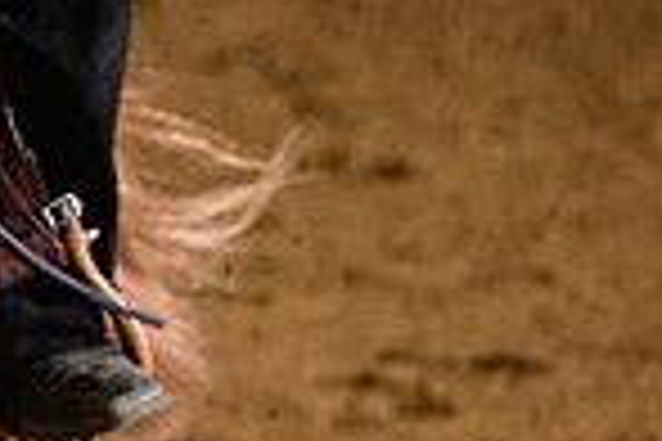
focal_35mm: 787
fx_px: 14471
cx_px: -608
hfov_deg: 2.6
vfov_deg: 1.7
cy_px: -173
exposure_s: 1/200
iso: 2000
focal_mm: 200
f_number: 4.5
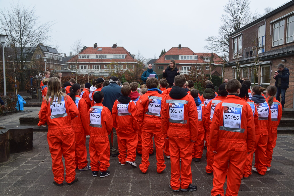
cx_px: 147
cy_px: 98
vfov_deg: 41.7
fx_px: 257
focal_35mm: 32
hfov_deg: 59.5
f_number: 9
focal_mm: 21
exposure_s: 1/125
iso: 400
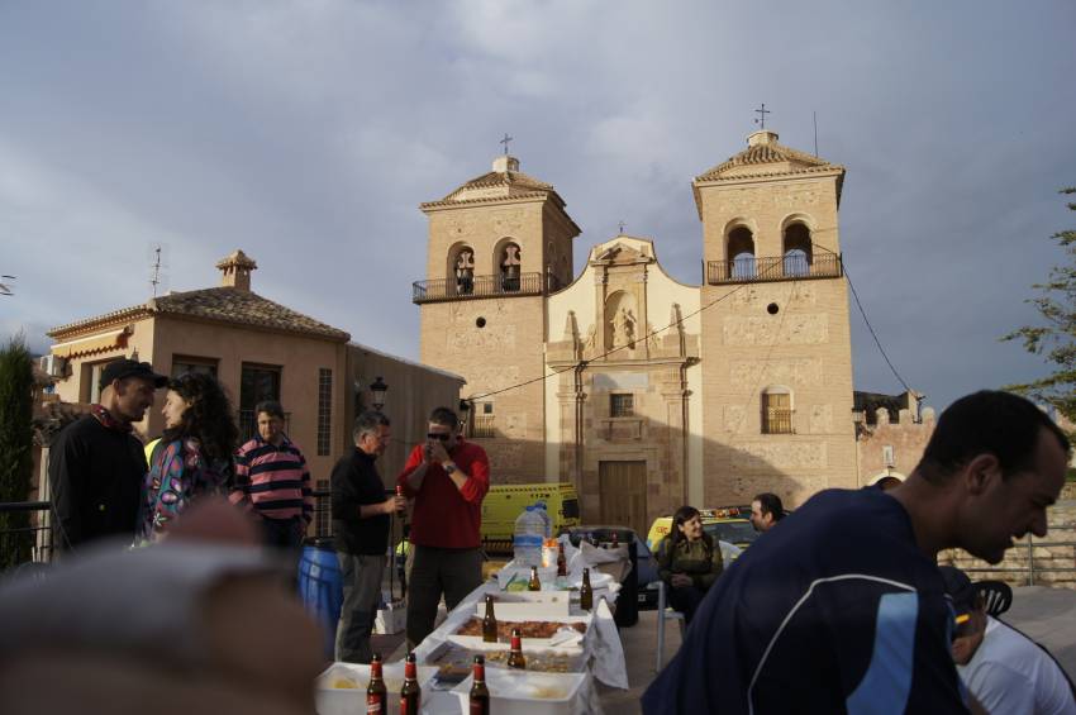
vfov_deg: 47.8
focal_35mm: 27
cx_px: 538
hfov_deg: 67.4
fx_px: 806
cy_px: 358
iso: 200
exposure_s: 1/800
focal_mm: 18
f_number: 4.5
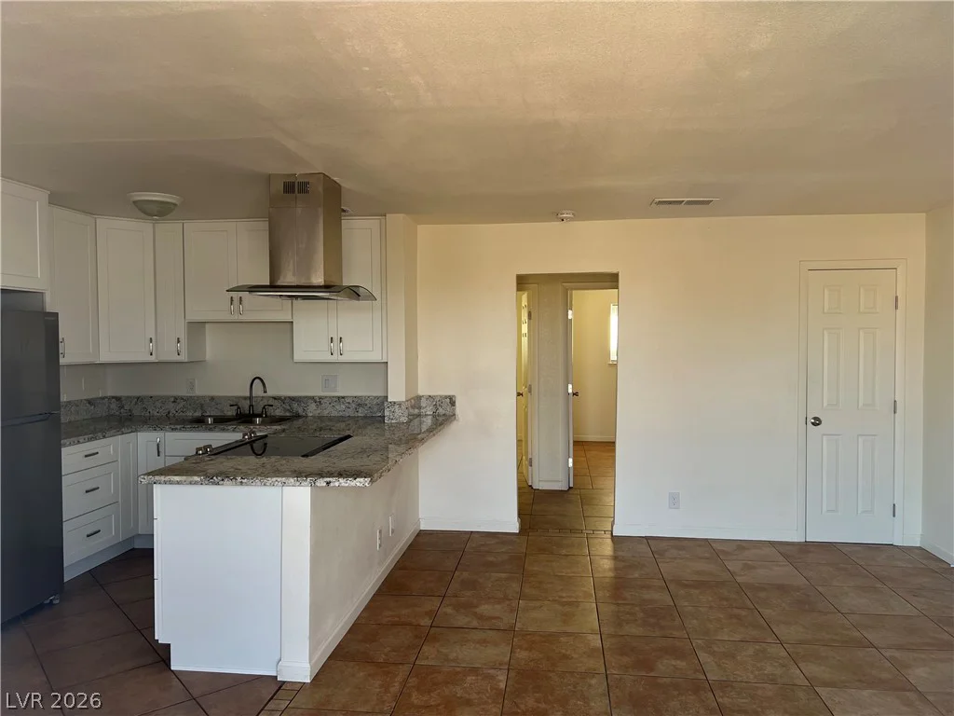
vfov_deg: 53.1
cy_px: 358
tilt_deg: -1.9
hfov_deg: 67.3
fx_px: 717
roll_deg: +0.6
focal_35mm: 26
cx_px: 477
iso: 64
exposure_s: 1/121
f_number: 1.5
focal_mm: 5.7
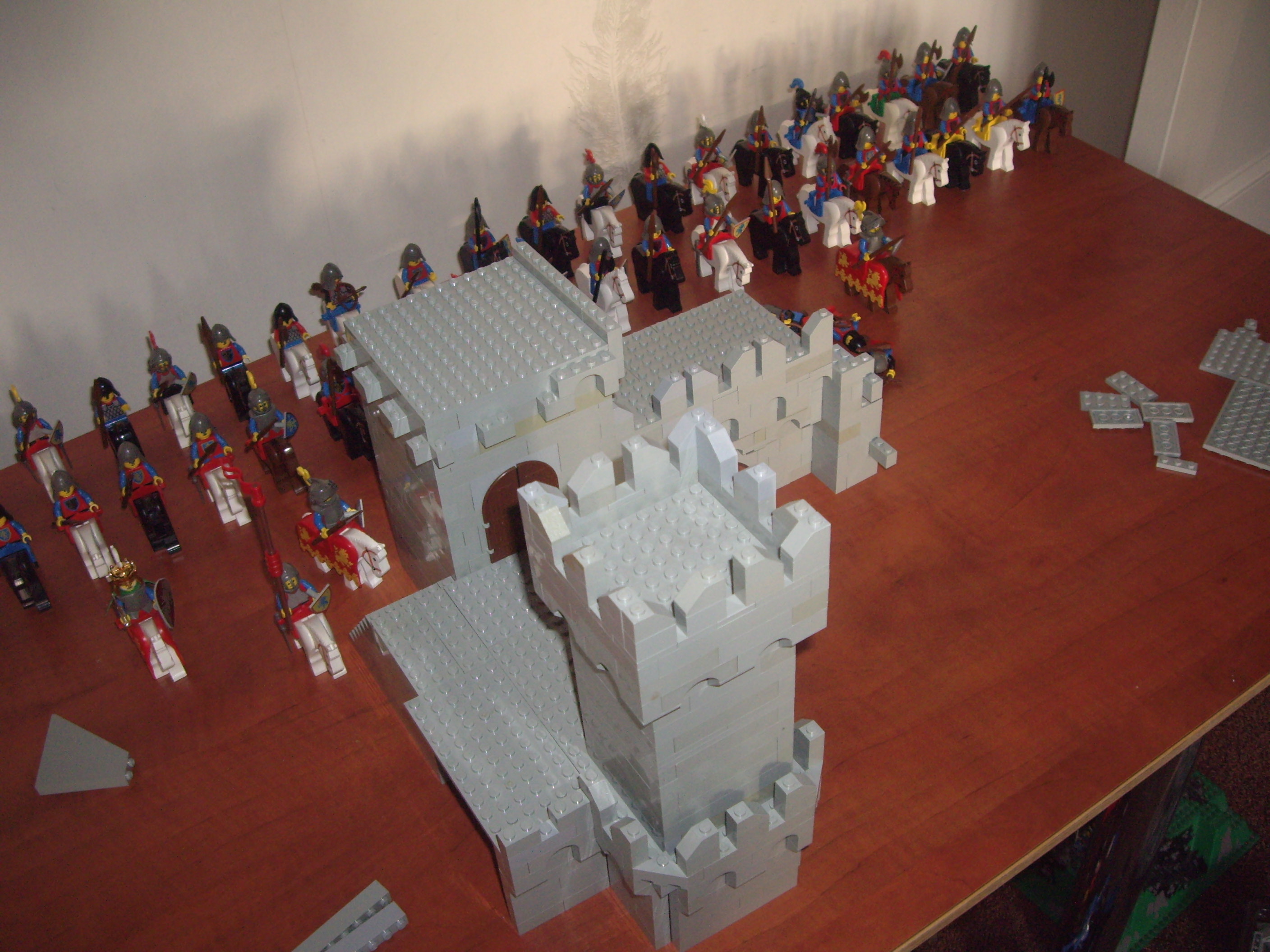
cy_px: 476
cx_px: 635
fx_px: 1394
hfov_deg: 49.0
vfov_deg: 37.7
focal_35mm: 38
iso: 200
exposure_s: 1/40
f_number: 2.7
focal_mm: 6.2
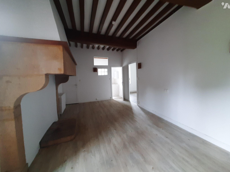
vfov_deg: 89.9
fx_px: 86
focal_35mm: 13
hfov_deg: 106.2
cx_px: 115
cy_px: 86
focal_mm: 1.42
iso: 250
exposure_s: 1/25
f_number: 2.2
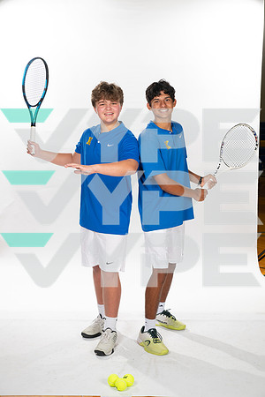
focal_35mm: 55
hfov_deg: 24.6
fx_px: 607
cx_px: 132
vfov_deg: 36.2
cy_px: 198
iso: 800
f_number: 7.1
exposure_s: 1/320
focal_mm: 55
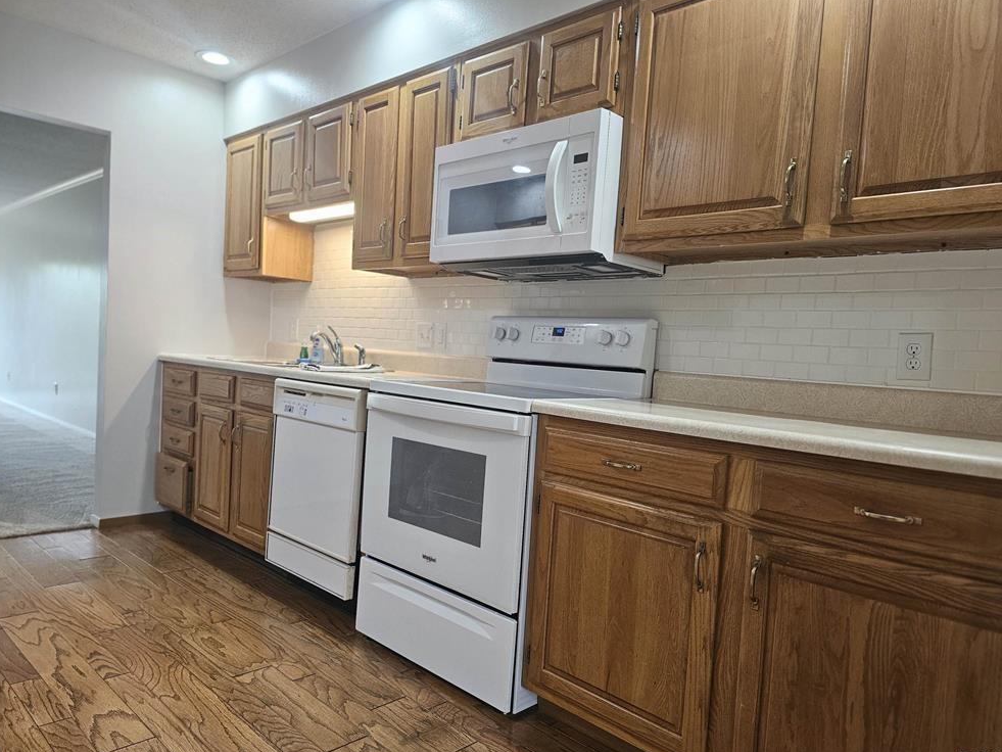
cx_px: 513
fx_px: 695
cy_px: 387
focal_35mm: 24
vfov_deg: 56.8
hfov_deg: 71.6
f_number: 1.7
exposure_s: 1/120
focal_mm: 6.3
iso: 250
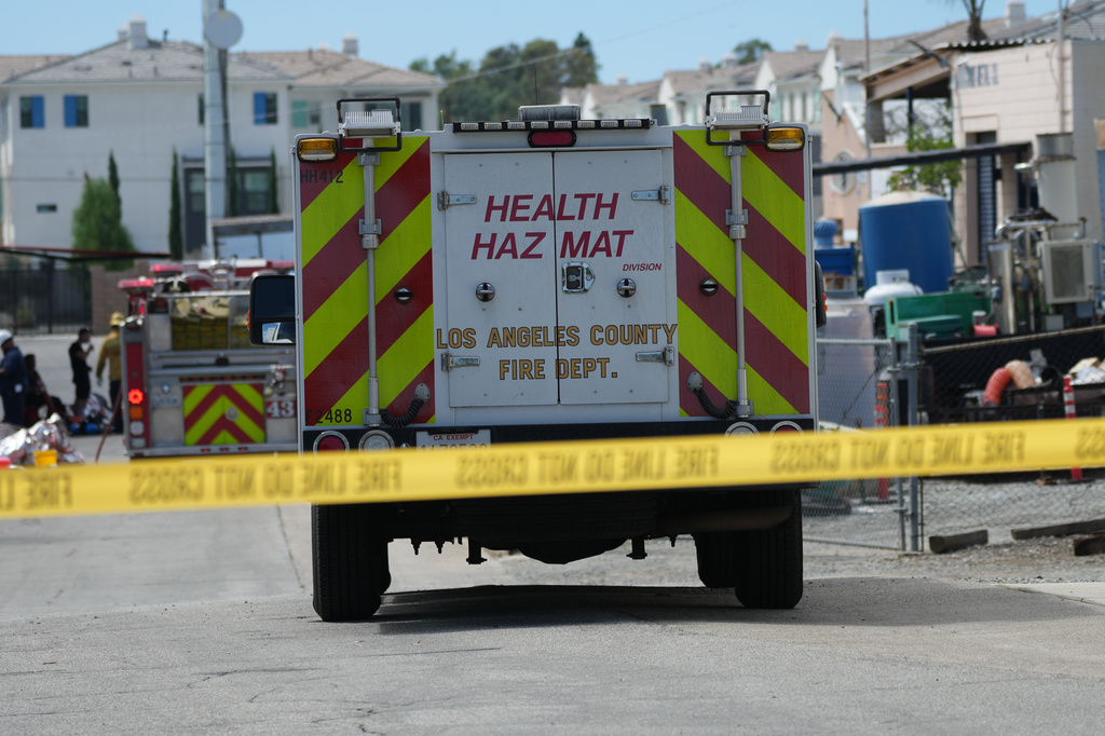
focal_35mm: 198
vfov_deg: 6.9
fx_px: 6075
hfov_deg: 10.4
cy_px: 368
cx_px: 552
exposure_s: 1/1000
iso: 160
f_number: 5
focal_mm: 132
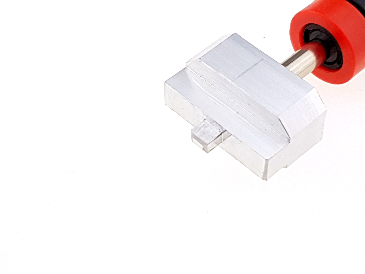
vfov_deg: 53.1
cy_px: 137
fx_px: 274
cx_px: 182
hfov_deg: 67.3
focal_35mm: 26
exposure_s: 1/350
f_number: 1.5
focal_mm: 4.3
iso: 80
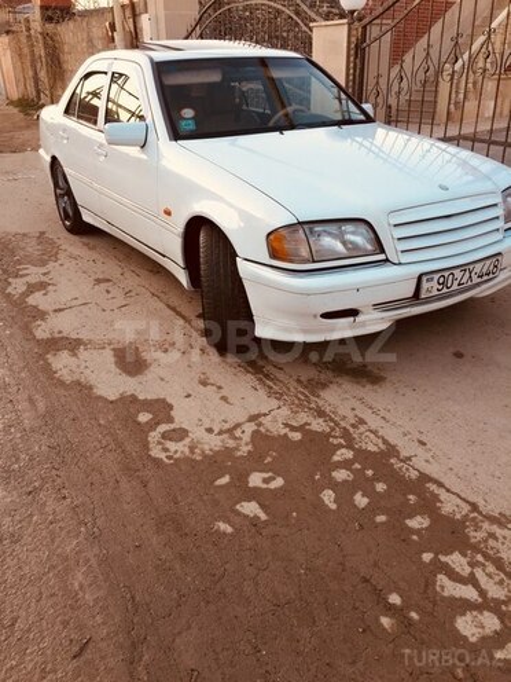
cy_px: 341
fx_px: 571
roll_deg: +1.1
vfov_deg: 61.7
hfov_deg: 48.2
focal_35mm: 29
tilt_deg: -25.9
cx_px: 256
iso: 40
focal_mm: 4.15
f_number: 2.2
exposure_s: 1/100
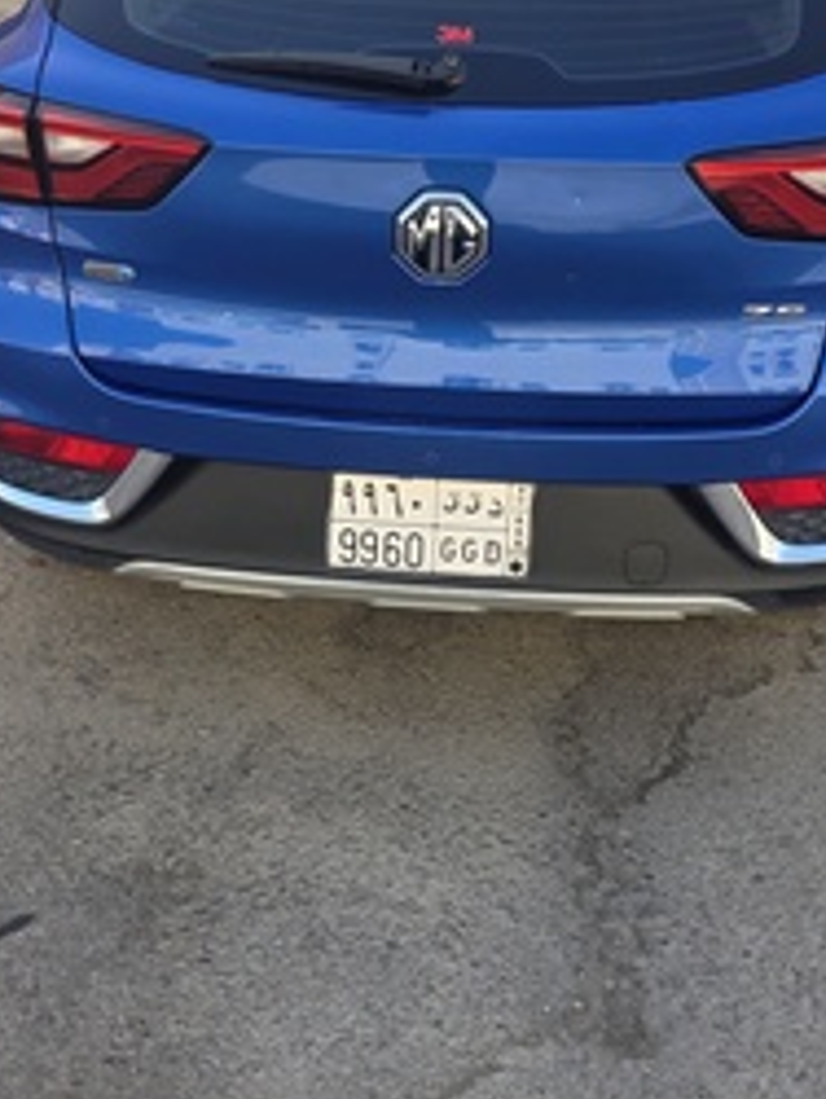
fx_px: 1334
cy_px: 464
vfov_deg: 44.6
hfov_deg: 34.4
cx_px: 406
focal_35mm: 42
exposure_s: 1/370
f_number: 1.7
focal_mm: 6.3
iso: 25
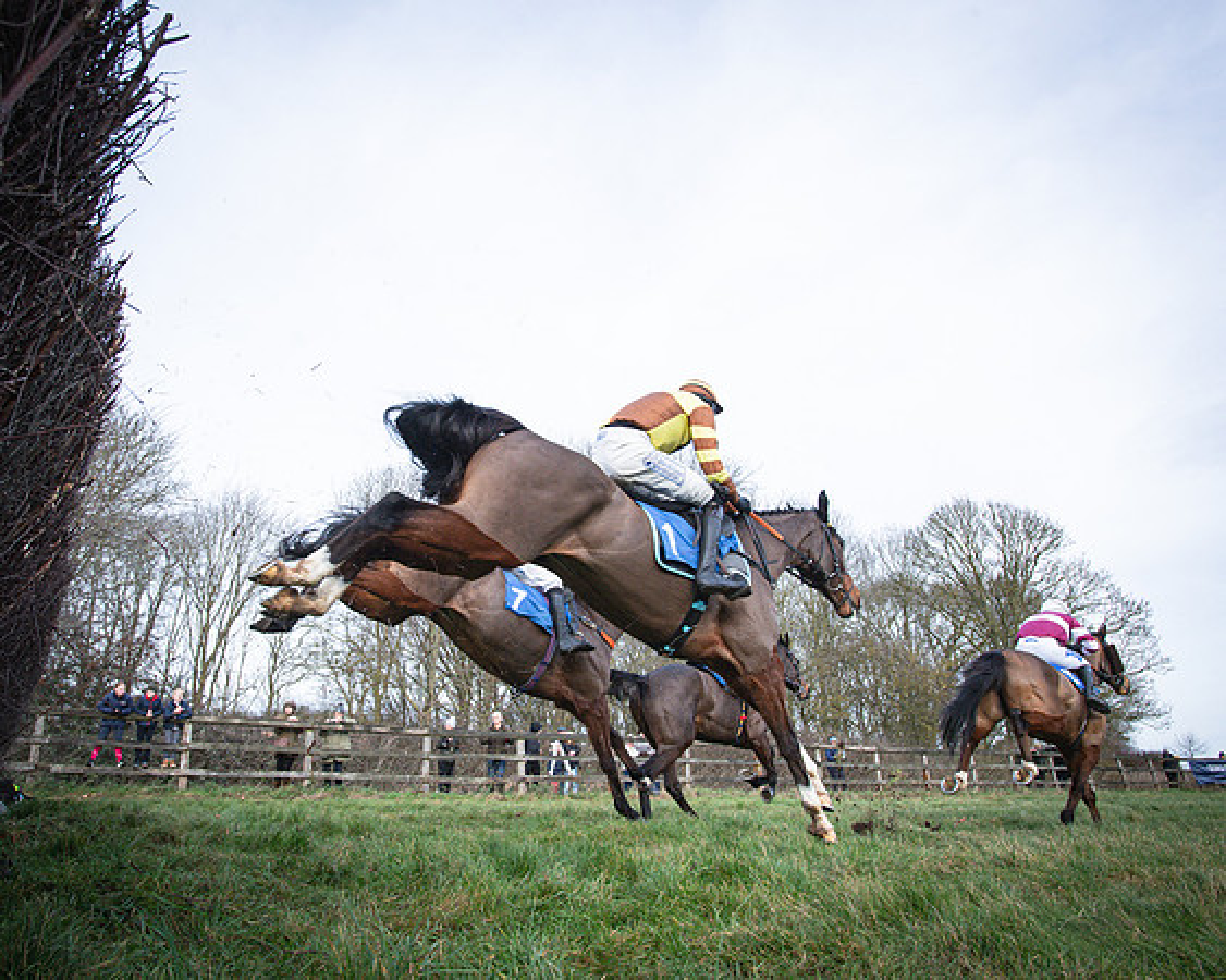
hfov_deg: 74.5
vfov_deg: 62.9
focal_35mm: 22
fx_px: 801
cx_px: 527
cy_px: 492
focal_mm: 19
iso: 2000
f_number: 8
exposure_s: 1/1250
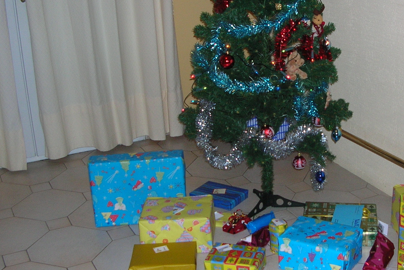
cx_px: 288
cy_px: 130
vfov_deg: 23.4
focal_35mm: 58
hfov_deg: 34.0
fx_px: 651
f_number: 2.8
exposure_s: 1/60.1
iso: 88
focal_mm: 5.8
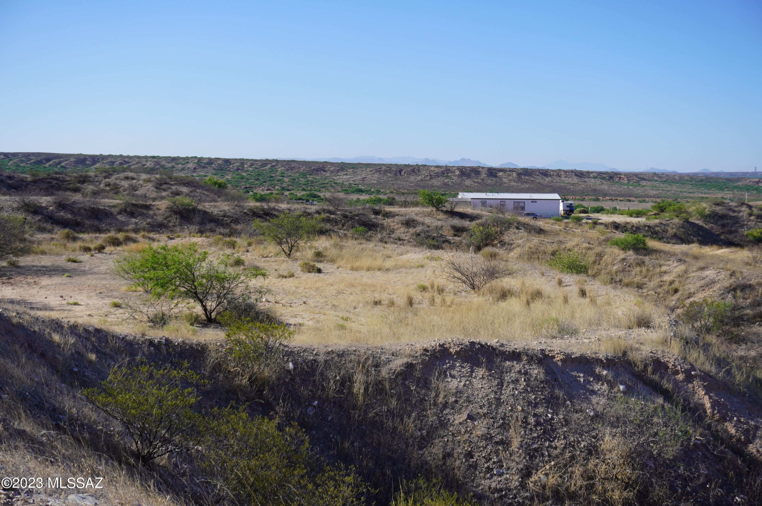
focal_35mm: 51
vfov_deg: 26.4
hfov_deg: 38.9
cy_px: 253
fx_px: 1078
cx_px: 381
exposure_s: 1/640
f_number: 5.6
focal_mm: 34
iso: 100
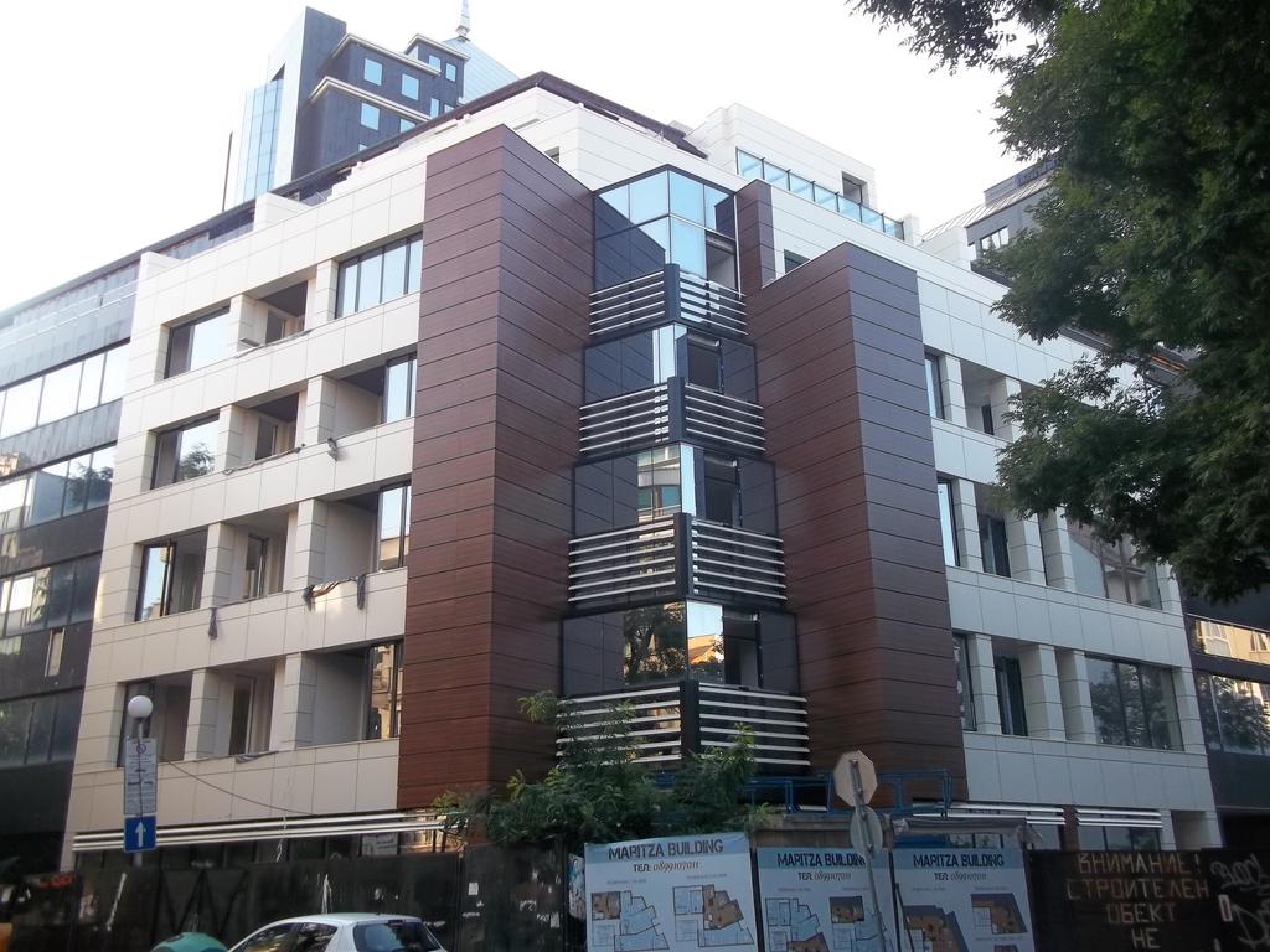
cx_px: 635
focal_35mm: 32
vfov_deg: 44.2
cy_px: 476
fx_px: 1174
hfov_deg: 56.8
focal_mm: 5.7
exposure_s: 1/160
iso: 80
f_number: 2.9
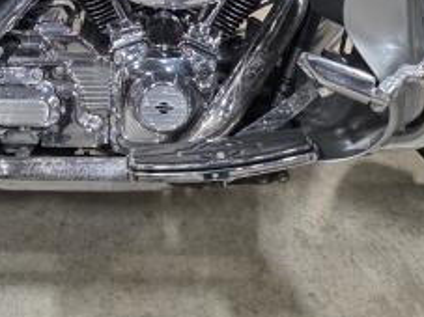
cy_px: -50
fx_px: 992
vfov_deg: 17.4
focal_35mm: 81
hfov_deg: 23.6
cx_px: 54
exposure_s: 1/120
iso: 800
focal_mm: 6.3
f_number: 1.7
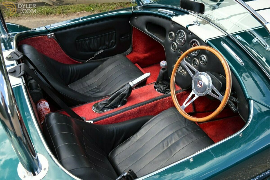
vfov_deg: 41.6
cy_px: 90
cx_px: 135
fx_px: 236
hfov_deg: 59.6
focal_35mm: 32
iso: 100
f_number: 5.6
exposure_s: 1/125
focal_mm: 21
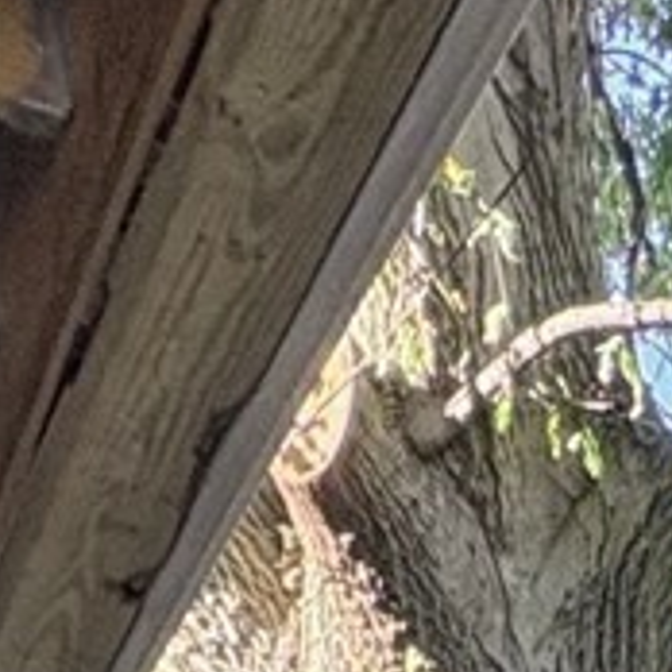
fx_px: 2394
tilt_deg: -19.2
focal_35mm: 109
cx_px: 1155
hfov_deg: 14.3
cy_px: 2730
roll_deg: +2.1
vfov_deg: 8.1
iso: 160
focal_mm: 2.22
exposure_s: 1/99
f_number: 2.2
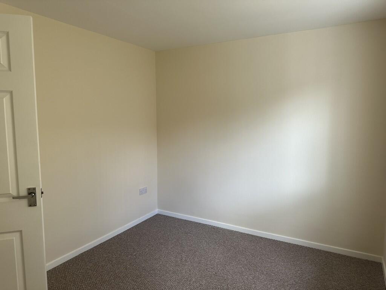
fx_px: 268
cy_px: 145
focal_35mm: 24
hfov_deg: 71.6
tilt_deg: -4.6
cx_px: 193
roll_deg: -0.5
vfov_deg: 56.8
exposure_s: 1/121
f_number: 1.78
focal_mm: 6.86
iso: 125
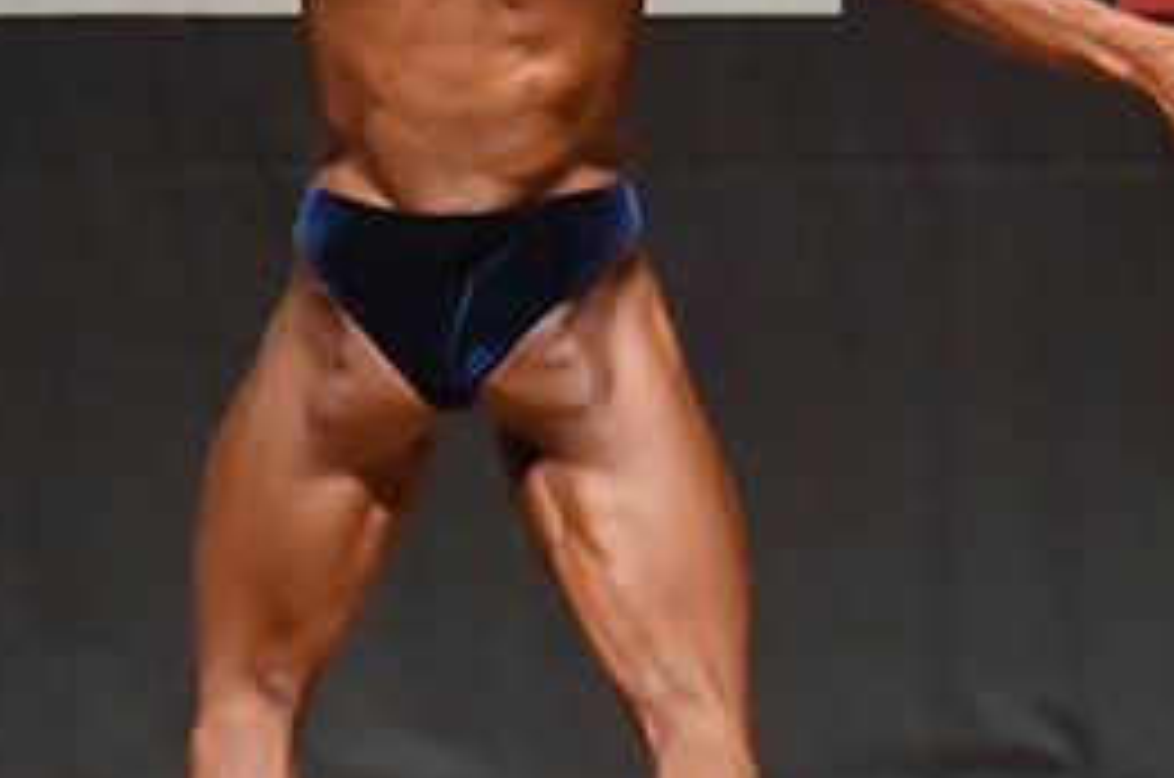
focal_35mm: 714
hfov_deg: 2.9
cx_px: 488
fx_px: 23241
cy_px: 270
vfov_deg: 1.9
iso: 12800
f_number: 5.6
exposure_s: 1/400
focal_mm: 160
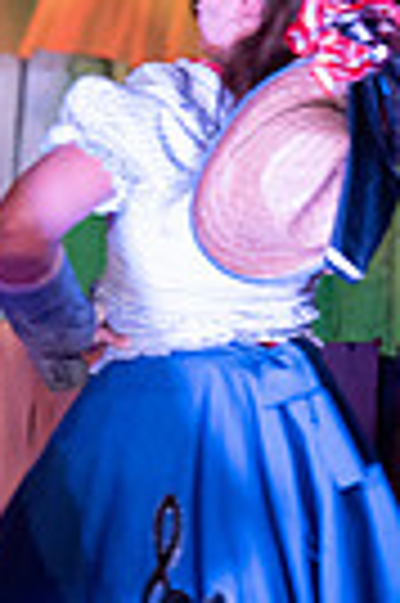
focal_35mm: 672
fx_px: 11228
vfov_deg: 3.1
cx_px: -216
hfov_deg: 2.0
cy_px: 284
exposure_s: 1/200
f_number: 2.8
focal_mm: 200
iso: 2000
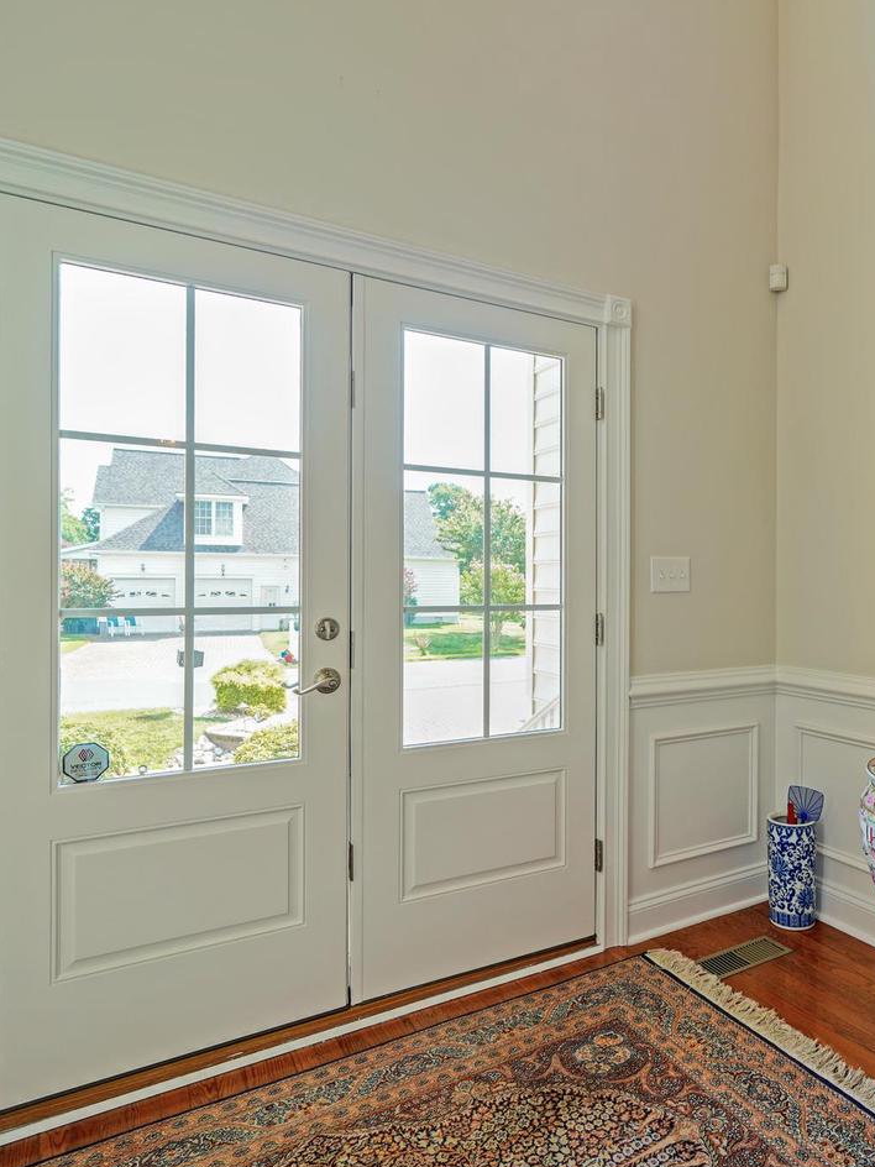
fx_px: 741
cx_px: 630
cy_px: 588
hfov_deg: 58.6
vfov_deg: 76.4
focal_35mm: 22
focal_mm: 10
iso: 100
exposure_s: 1/50
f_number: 3.5
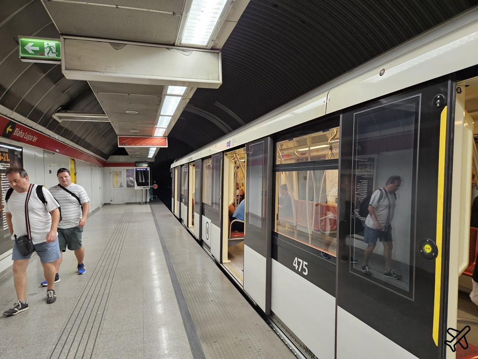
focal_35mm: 23
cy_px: 180
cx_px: 239
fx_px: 318
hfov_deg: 73.9
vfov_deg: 58.9
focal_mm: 5.4
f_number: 1.8
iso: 250
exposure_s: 1/100
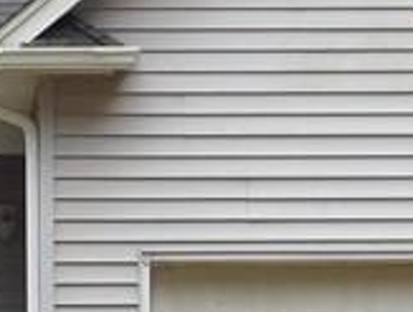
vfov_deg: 5.3
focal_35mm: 282
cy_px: 309
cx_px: -58
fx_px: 3372
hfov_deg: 7.0
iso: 125
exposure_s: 1/160
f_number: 3.7
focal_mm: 8
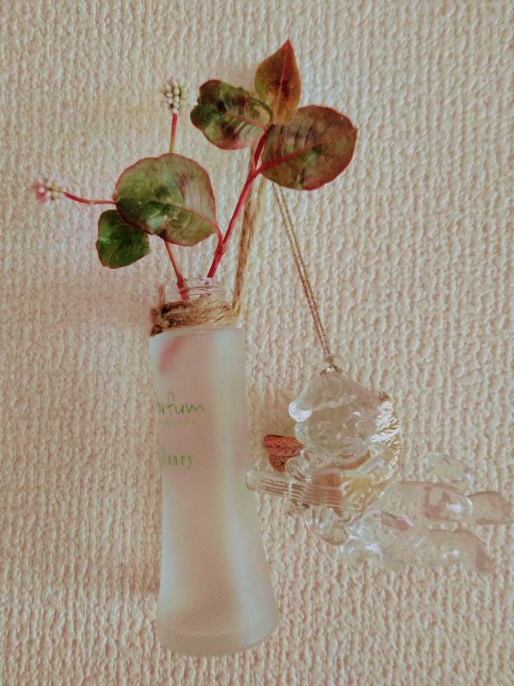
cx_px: 257
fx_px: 515
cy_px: 343
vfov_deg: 67.3
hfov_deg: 53.1
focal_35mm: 26
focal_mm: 3.46
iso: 362
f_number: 2.2
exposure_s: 1/20
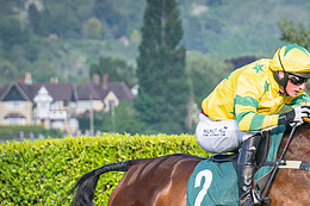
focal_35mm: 710
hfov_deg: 2.9
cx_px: 337
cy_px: 253
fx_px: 6110
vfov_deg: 1.9
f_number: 4
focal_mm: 140
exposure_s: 1/2000
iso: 400
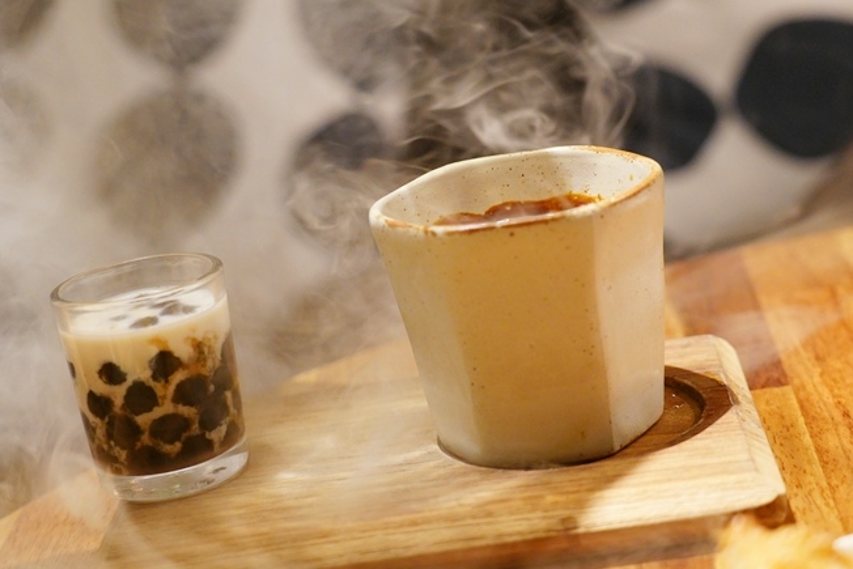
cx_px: 416
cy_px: 257
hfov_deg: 22.9
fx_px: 2109
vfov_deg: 15.4
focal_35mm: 89
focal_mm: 58
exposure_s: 1/30
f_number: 4
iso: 1600
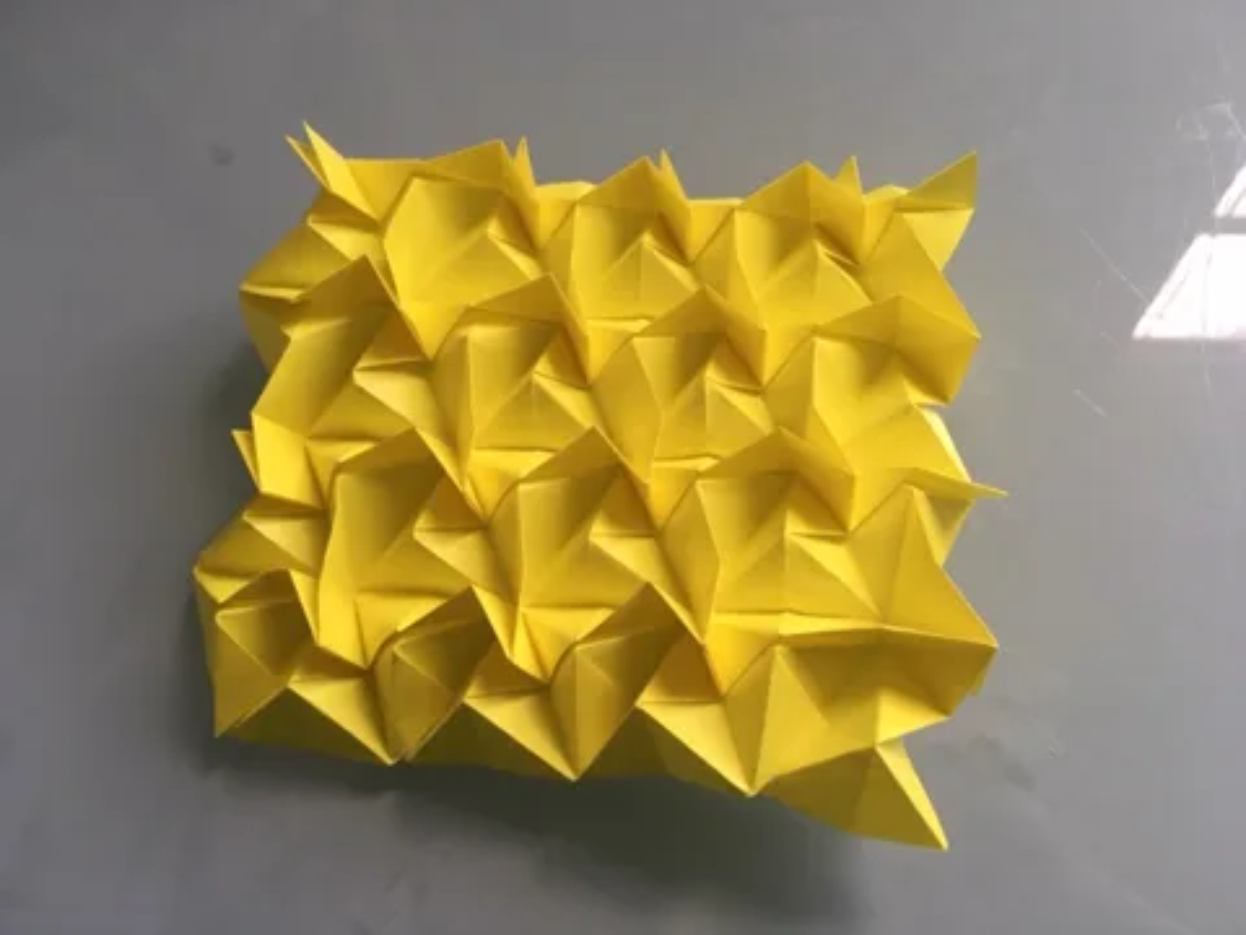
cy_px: 468
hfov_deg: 61.7
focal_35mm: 29
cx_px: 623
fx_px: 1044
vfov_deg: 48.2
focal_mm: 4.15
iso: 25
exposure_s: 1/40
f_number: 2.2
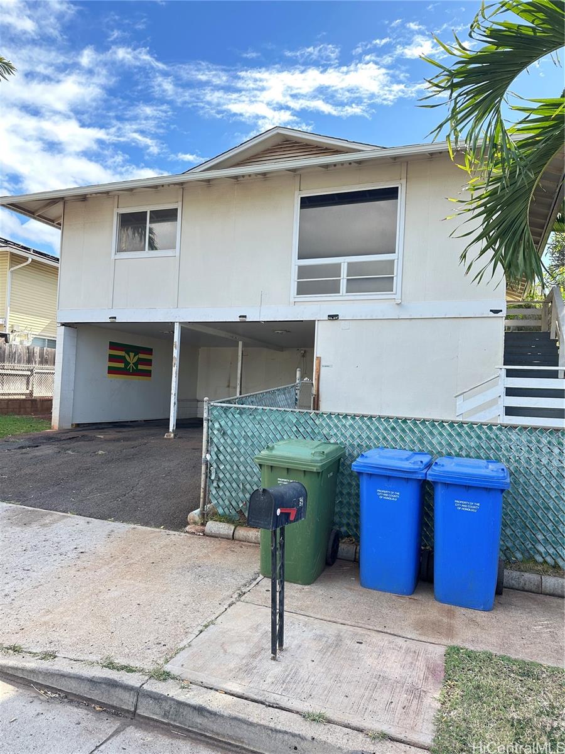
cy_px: 377
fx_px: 522
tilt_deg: +2.7
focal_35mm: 24
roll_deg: -3.0
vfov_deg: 71.6
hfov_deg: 56.8
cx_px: 282
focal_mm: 6.86
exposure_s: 1/989
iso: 80
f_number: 1.78
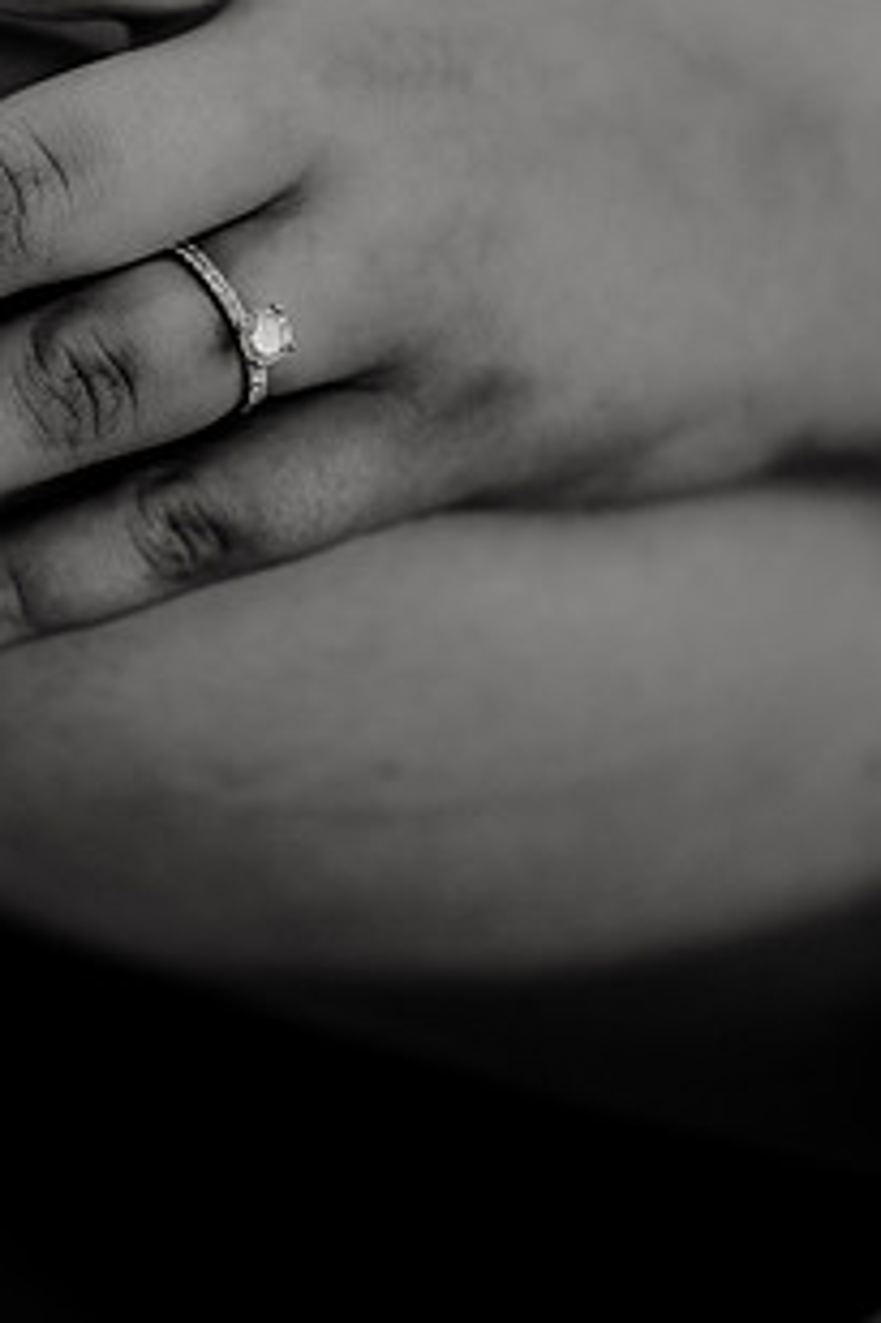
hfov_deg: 17.9
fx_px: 2793
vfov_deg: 26.7
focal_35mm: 76
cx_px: 258
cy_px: 614
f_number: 1.8
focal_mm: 35
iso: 800
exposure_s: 1/200
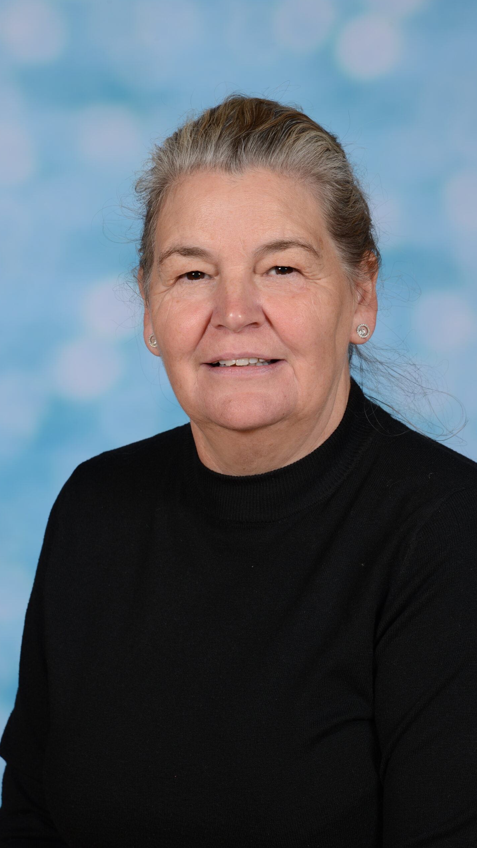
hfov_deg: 10.3
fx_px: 2653
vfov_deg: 18.2
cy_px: 423
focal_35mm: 118
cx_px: 233
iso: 100
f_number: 11
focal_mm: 112
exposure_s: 1/160
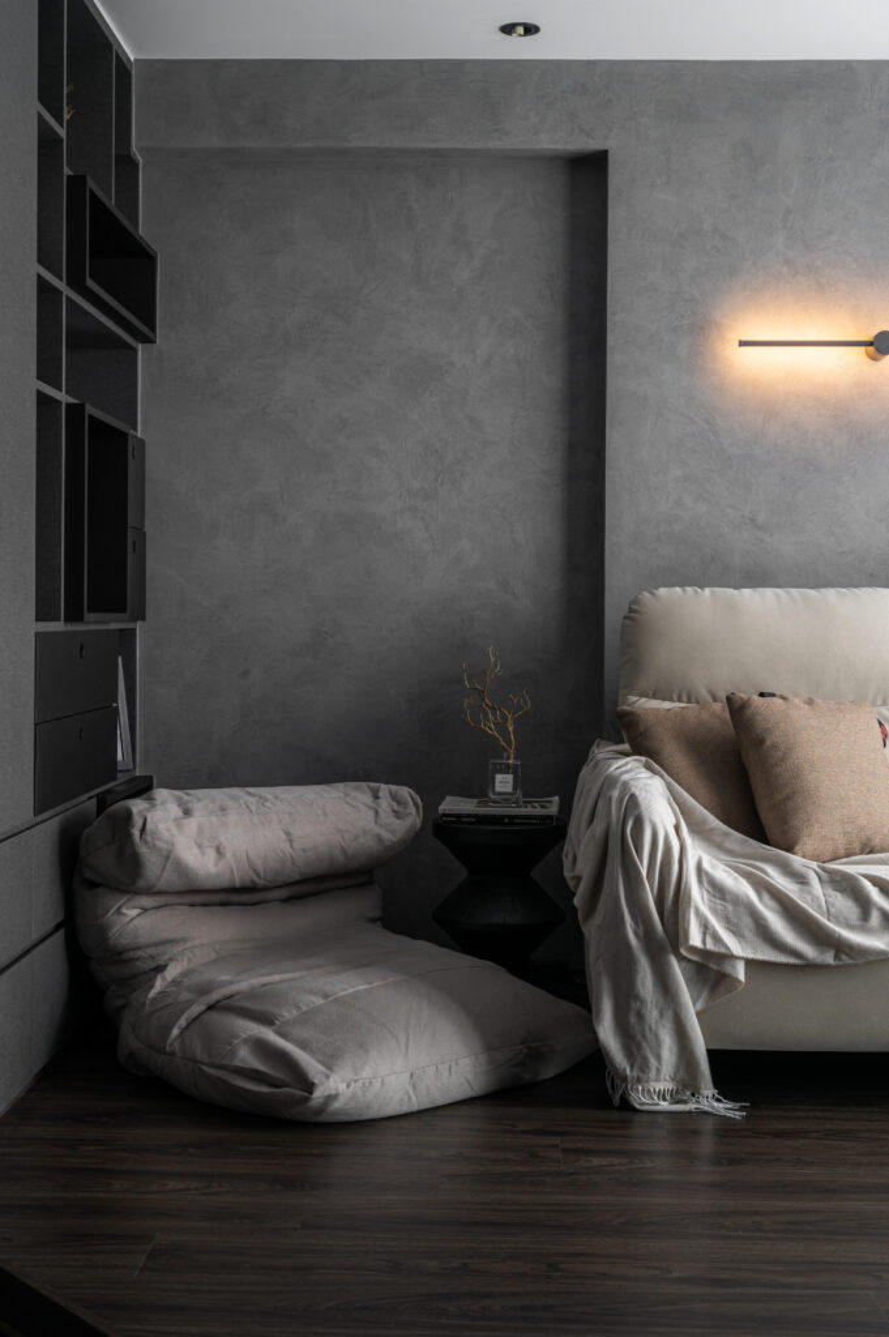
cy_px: 668
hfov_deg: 29.8
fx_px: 1670
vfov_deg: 43.6
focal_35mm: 45
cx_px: 444
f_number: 9
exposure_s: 1/2
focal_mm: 45
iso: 100
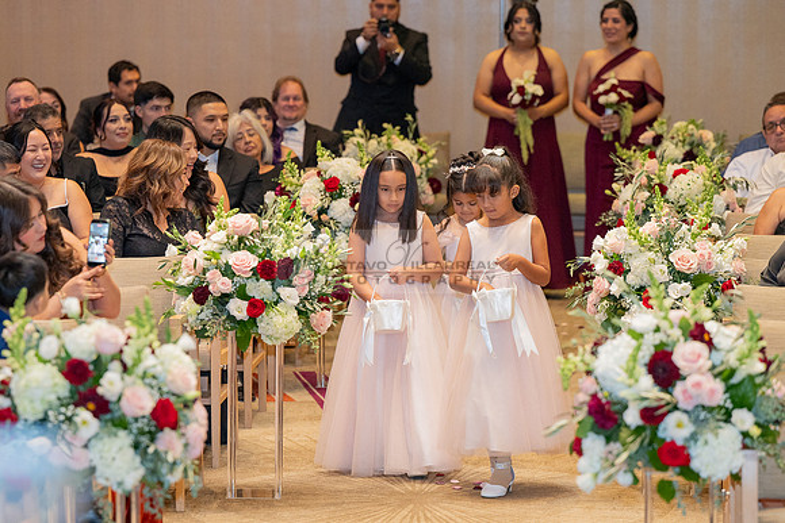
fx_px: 3196
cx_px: 392
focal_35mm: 147
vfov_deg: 9.4
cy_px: 319
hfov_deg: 14.0
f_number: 3.2
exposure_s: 1/160
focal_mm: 120
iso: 1250
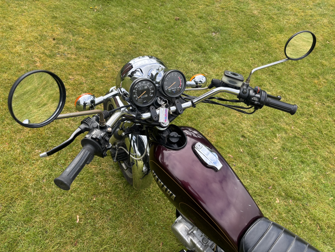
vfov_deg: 53.1
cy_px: 126
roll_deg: -18.3
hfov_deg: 67.3
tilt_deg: -38.3
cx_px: 168
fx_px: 252
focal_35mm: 26
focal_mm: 5.96
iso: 50
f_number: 1.6
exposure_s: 1/758
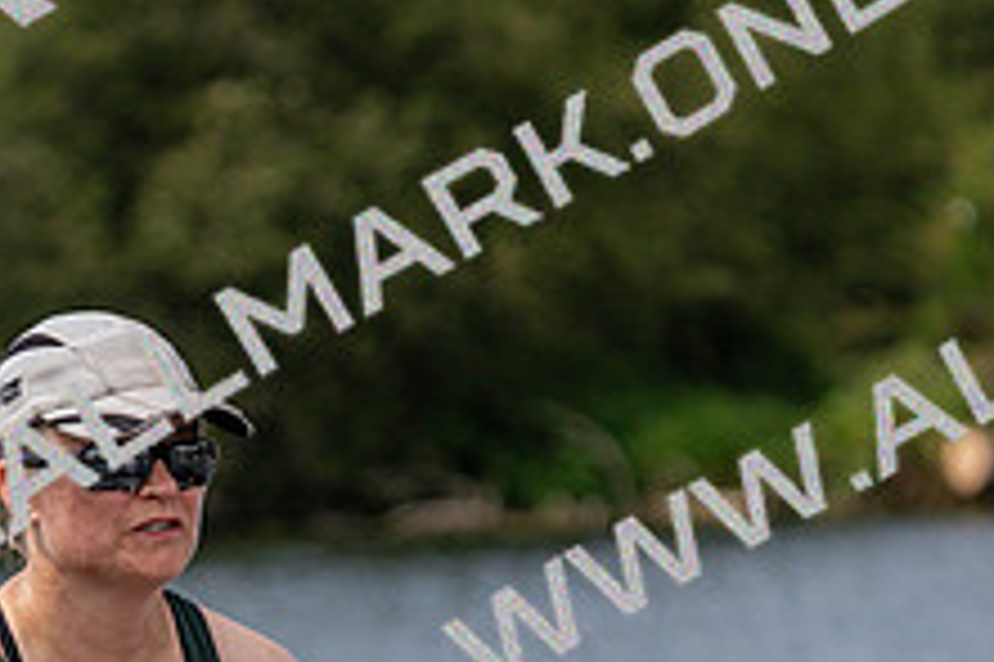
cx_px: 117
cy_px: 763
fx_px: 14485
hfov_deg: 3.9
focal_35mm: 525
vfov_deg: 2.6
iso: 250
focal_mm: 200
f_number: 5.6
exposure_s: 1/1600
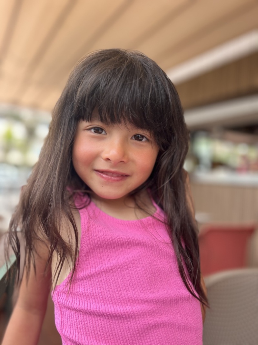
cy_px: 172
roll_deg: -3.9
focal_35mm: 26
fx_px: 258
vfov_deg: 67.3
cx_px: 129
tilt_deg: +0.0
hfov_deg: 53.1
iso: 50
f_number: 1.6
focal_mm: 5.1
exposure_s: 1/438
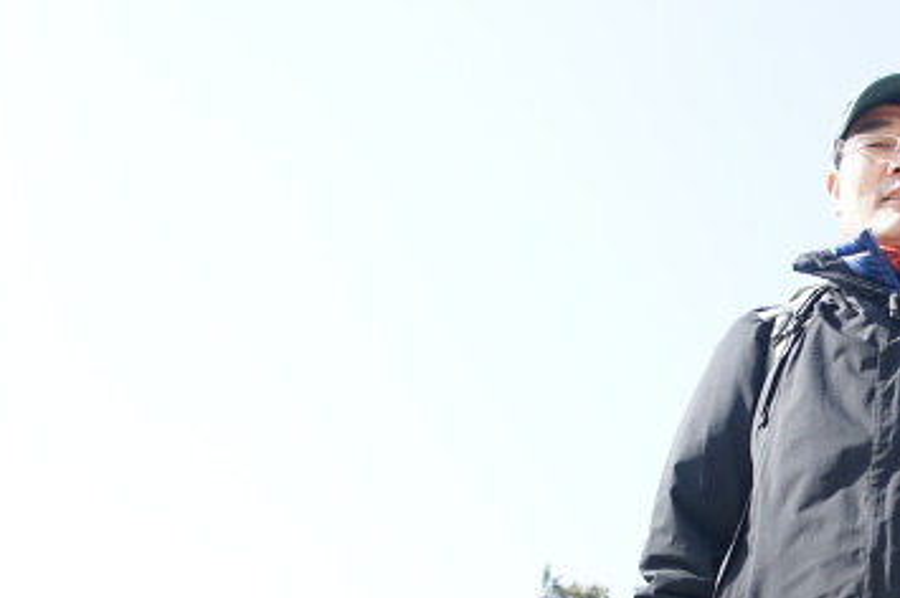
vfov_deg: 19.1
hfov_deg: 26.7
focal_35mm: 71
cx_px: 935
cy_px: 417
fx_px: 1773
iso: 200
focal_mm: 22
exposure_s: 1/400
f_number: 4
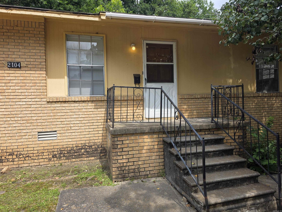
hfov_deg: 73.9
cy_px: 106
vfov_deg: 58.9
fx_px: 187
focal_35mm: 23
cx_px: 141
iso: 80
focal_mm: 6.3
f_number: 1.7
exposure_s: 1/2128
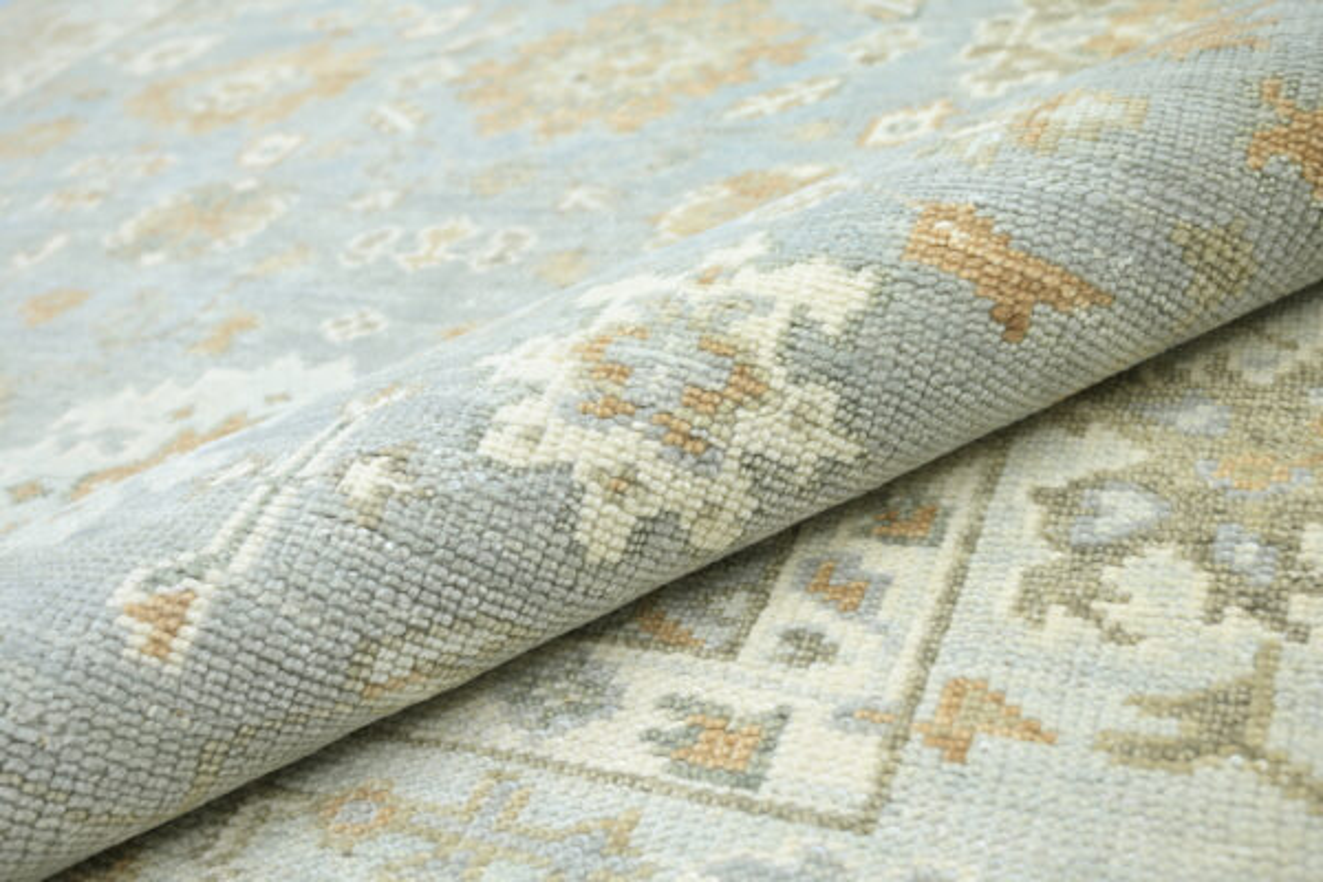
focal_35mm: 38
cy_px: 441
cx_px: 662
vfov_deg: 35.1
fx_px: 1396
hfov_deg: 50.7
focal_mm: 38
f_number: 4.5
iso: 160
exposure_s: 1/30
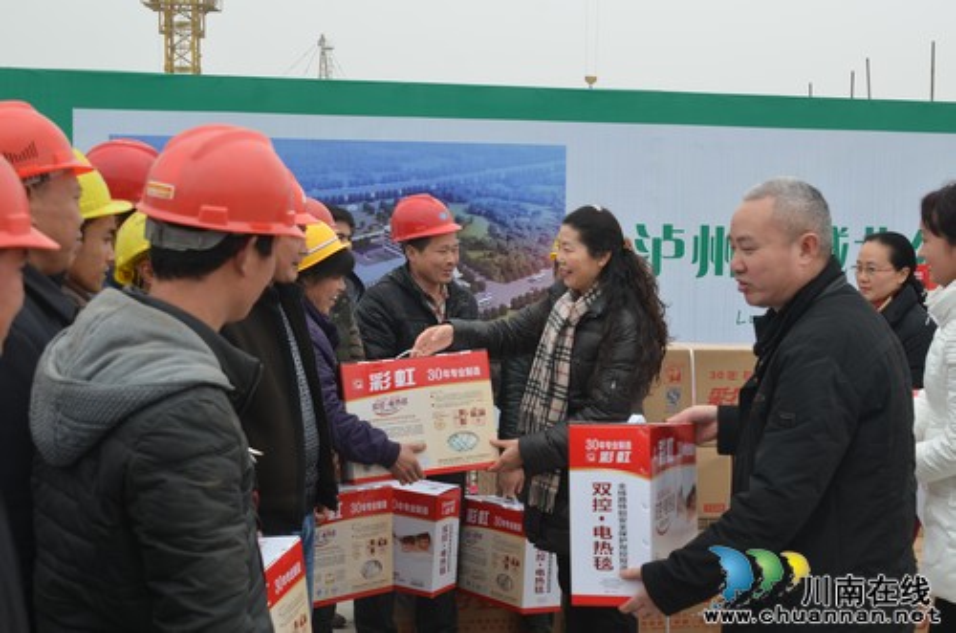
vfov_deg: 24.9
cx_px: 478
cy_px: 316
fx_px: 1431
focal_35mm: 54
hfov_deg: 36.9
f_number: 8
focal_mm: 36
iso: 200
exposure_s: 1/250
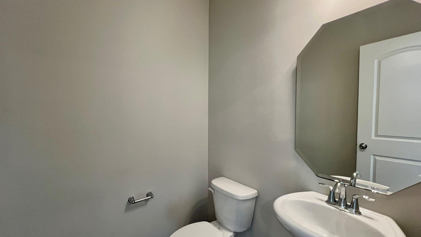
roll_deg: -0.5
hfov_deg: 103.0
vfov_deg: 70.5
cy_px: 127
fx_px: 167
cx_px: 209
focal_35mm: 15
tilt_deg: -4.7
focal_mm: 1.57
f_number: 1.8
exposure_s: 1/60
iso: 320
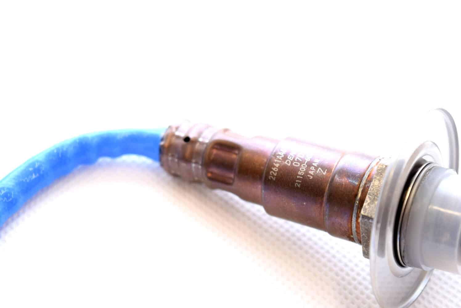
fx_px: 1057
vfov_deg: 16.6
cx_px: 230
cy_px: 154
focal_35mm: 82
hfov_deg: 24.6
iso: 400
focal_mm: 55
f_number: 7.1
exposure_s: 1/200
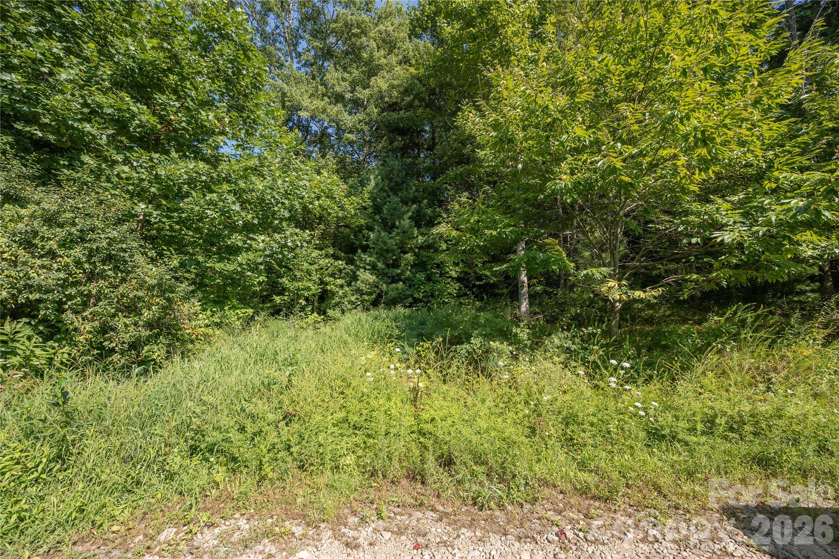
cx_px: 420
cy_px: 280
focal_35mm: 14
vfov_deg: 81.2
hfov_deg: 104.3
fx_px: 326
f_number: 7.1
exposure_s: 1/640
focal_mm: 14
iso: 320
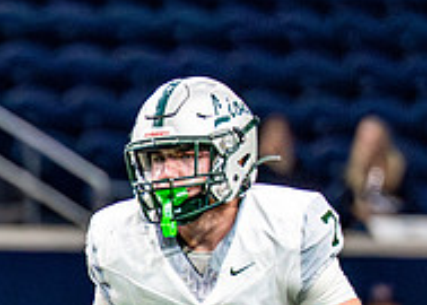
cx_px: -128
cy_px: 295
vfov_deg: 1.3
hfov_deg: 1.8
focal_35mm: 1131
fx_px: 13716
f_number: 2.8
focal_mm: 200
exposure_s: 1/2000
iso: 5000
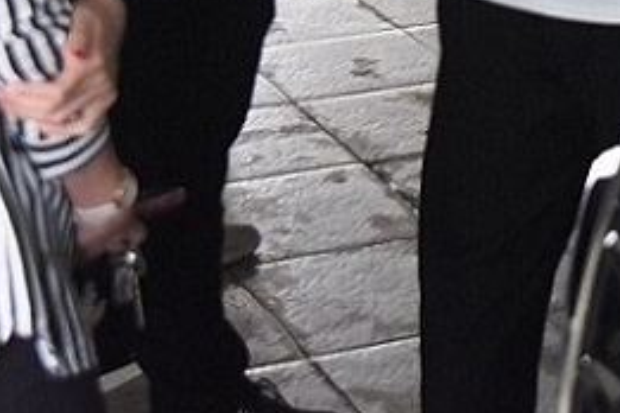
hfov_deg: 14.2
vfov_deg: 9.1
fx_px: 2445
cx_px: 618
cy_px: -388
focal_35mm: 142
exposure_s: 1/160
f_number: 4
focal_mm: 34
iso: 6400
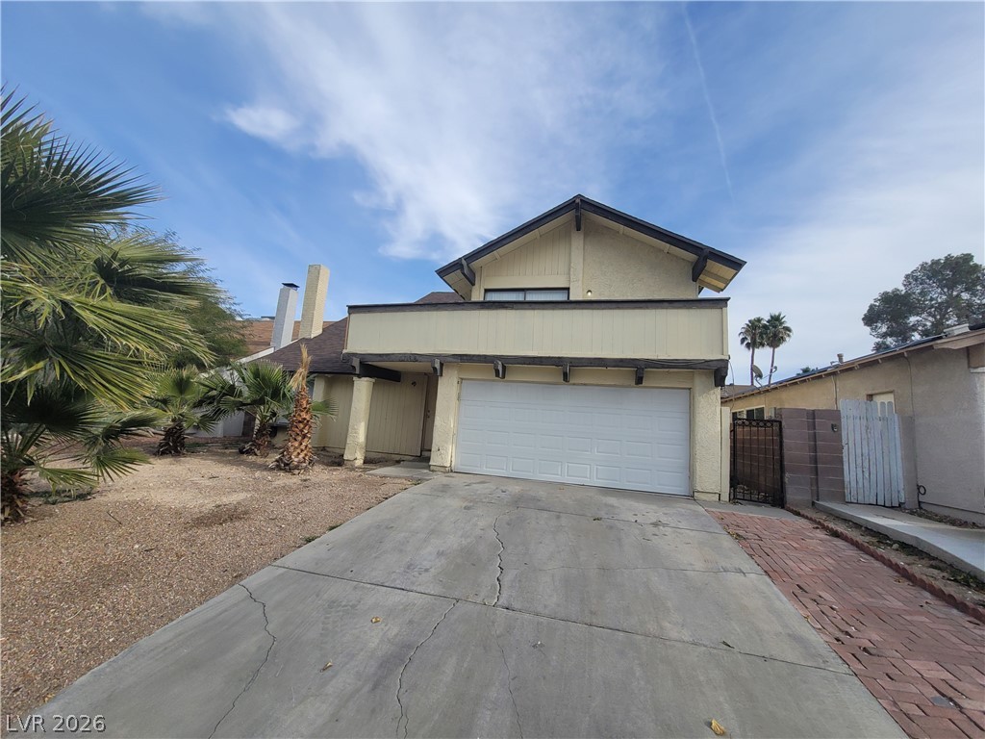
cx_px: 492
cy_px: 370
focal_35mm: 13
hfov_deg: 106.2
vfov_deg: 89.9
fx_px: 370
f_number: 2.2
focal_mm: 2.2
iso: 64
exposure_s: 1/1645
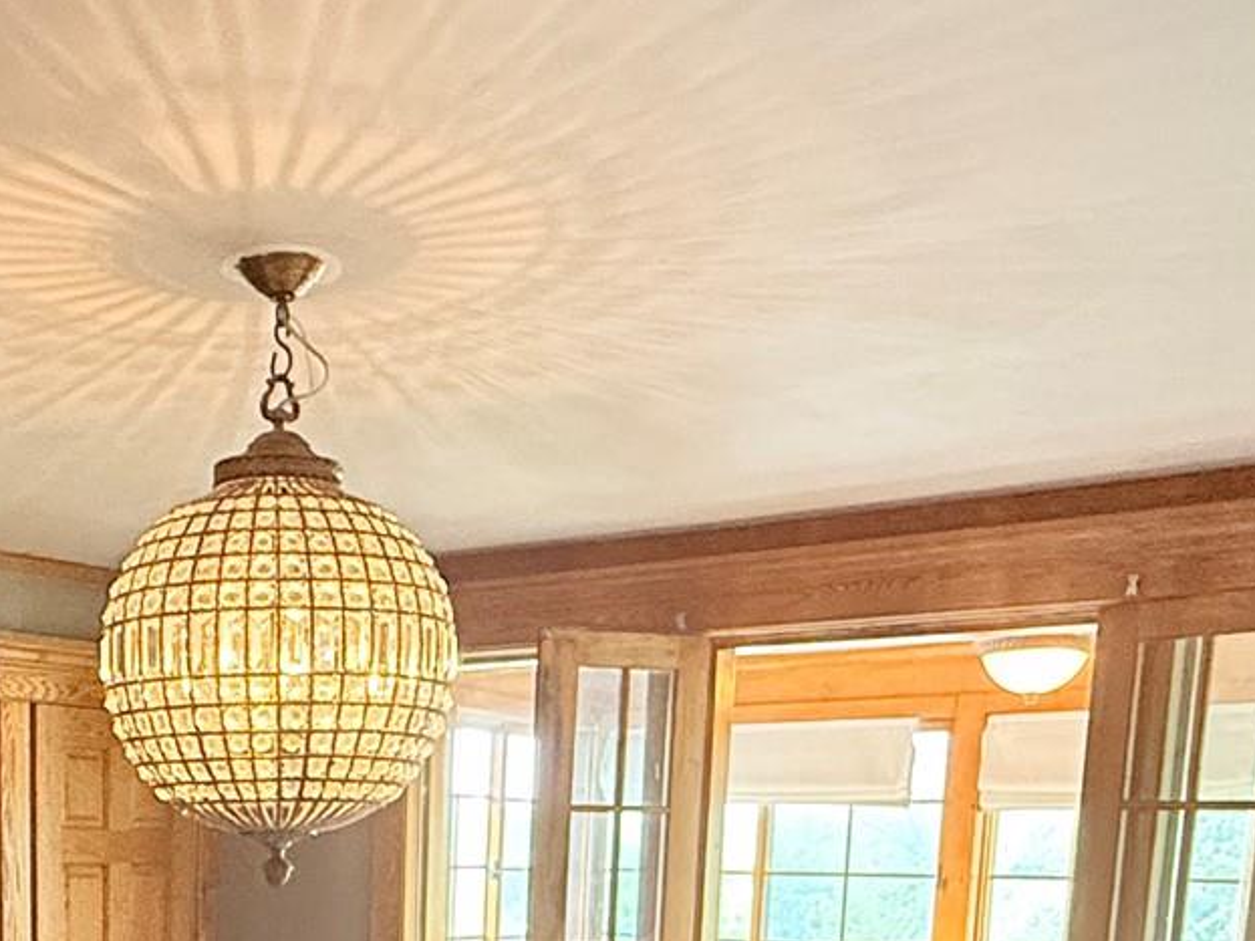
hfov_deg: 39.2
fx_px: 1667
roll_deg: -0.9
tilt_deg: -9.3
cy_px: 1110
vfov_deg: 27.9
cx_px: 203
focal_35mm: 46
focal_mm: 2.22
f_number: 2.2
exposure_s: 1/60
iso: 640
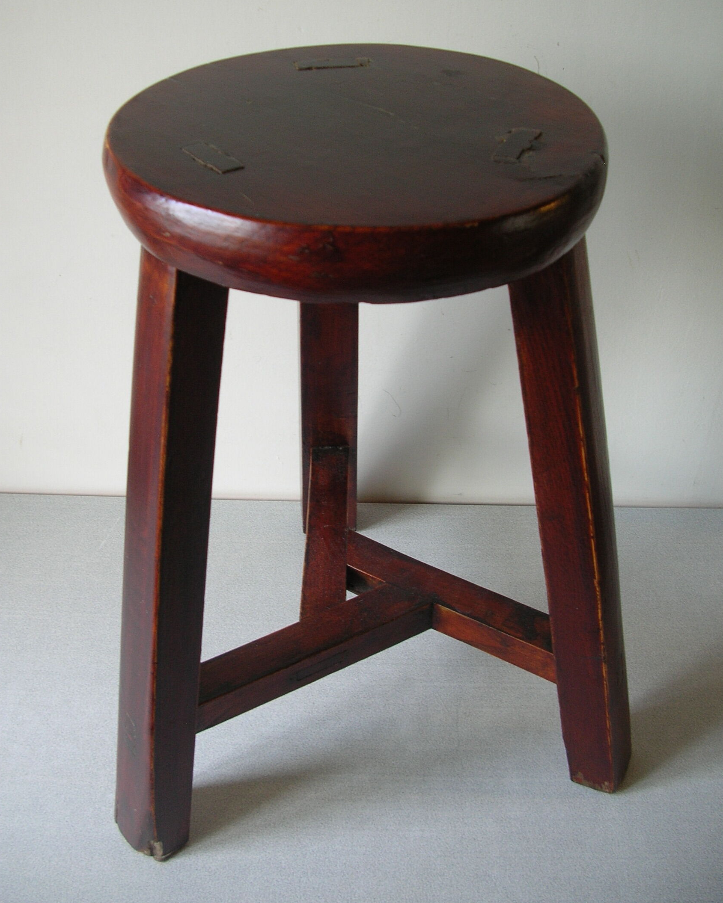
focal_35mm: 37
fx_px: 990
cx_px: 361
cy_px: 420
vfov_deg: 49.0
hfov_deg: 40.1
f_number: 2.8
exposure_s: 1/11.4
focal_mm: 5.8
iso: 50
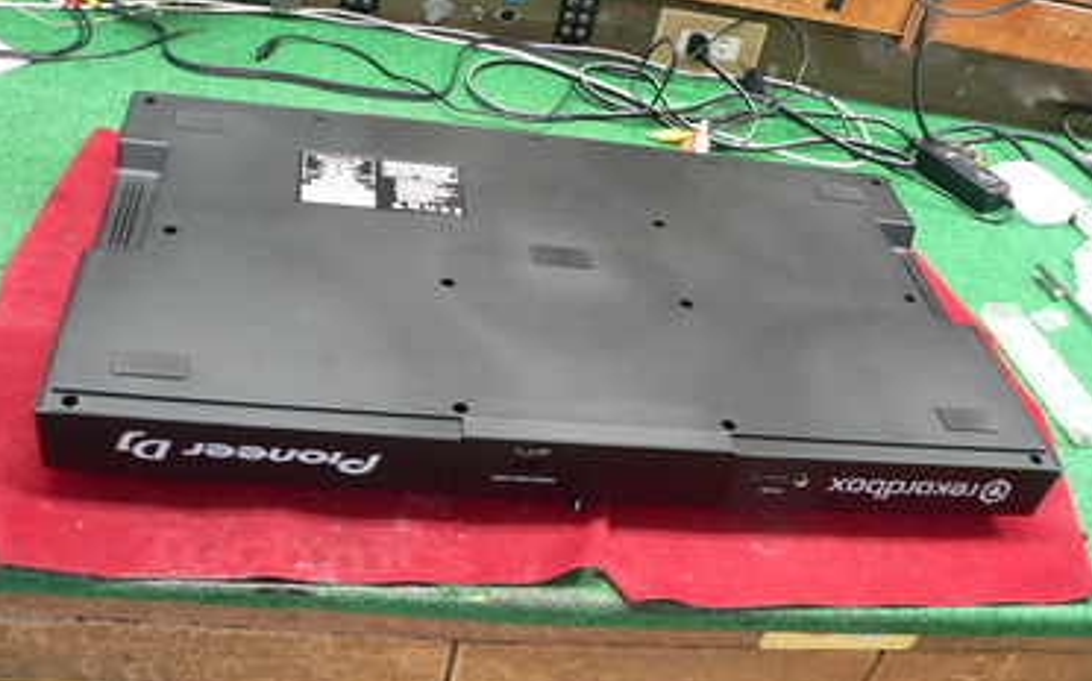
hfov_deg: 50.4
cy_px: 298
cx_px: 546
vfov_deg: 32.7
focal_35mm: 39
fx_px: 1160
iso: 200
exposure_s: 1/6
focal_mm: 6
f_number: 2.8
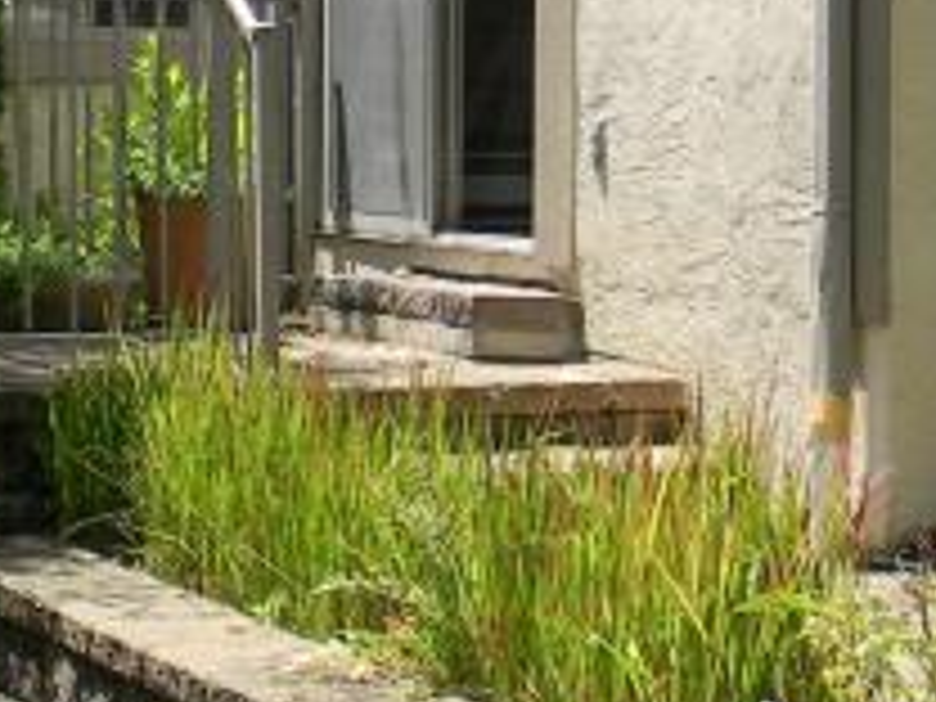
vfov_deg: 10.7
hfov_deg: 14.3
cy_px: 112
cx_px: 364
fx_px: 3731
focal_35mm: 138
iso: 80
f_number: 3.5
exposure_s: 1/406
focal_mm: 5
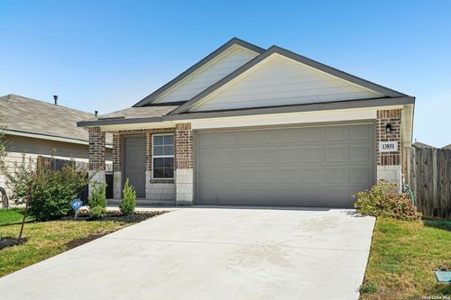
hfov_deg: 55.8
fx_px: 426
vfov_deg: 38.9
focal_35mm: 34
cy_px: 150
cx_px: 226
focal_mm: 34
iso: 200
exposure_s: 1/320
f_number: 8
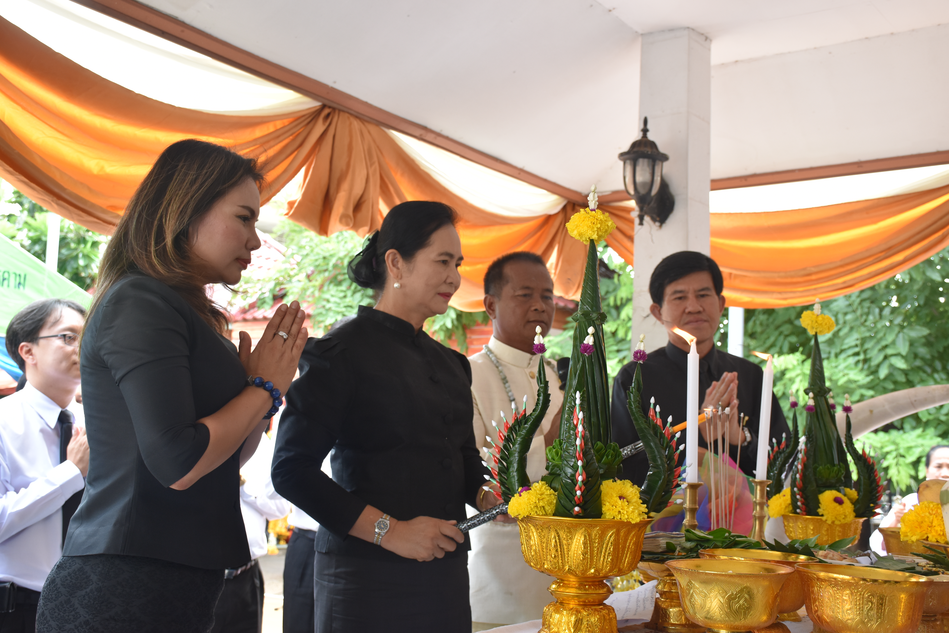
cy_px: 316
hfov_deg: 43.6
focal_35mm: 45
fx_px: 1186
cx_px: 474
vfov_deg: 29.9
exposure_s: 1/160
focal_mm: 30
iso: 400
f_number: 6.3
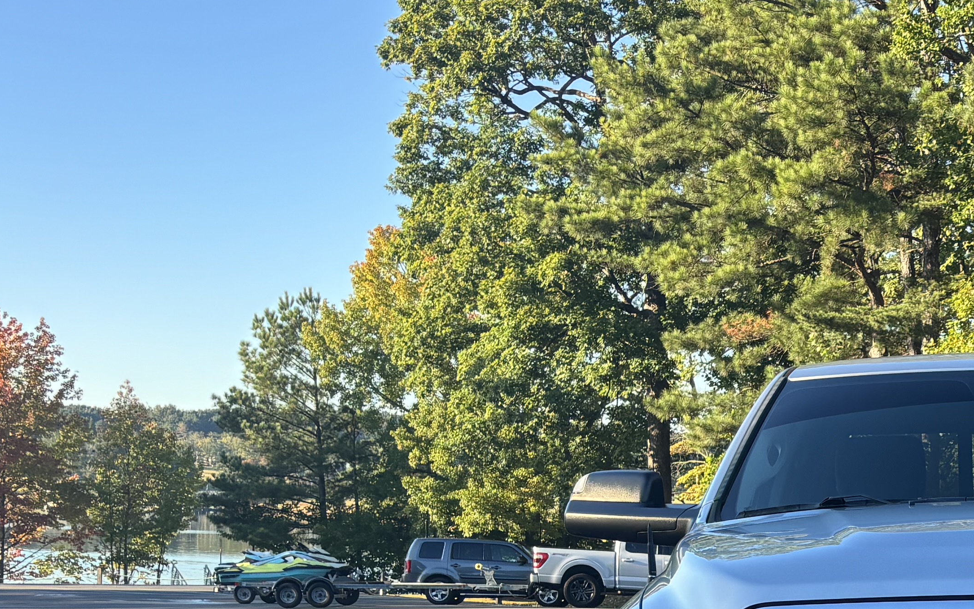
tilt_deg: -6.7
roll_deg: -2.6
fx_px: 1965
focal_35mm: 74
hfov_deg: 25.8
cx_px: 1068
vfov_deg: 16.9
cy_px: 722
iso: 50
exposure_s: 1/416
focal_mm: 5.96
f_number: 1.6
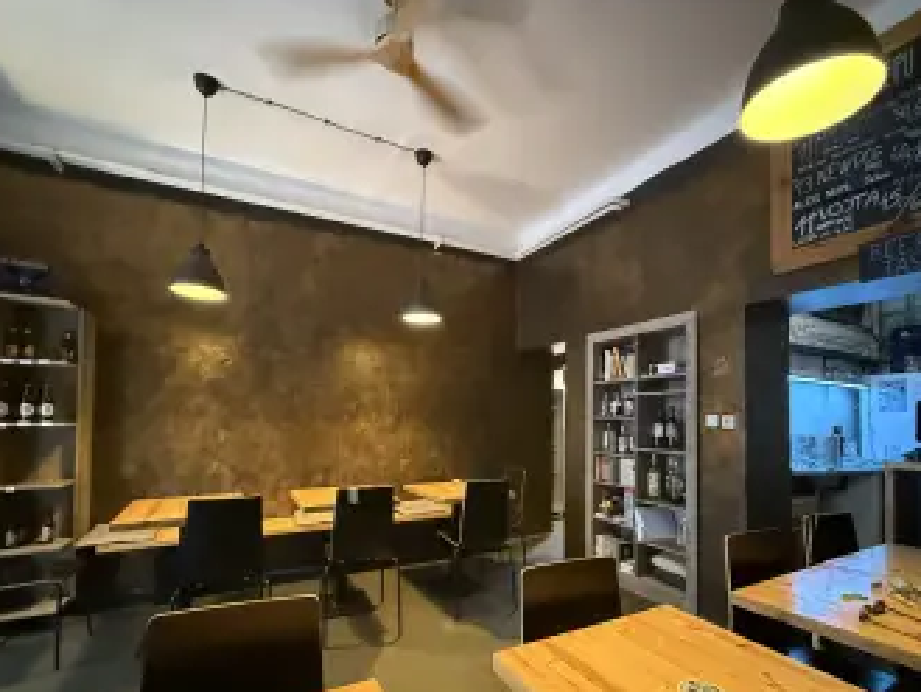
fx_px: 452
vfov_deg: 74.1
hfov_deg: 91.0
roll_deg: -1.1
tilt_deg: +1.9
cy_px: 406
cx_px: 479
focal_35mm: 17
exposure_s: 1/33
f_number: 2.2
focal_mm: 2.22
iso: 1600
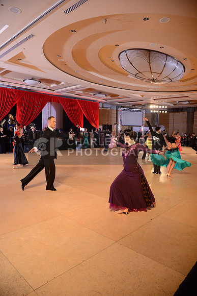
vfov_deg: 73.7
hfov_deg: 53.2
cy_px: 148
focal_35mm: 24
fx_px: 197
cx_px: 98
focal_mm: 24
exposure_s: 1/250
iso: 1600
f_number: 5
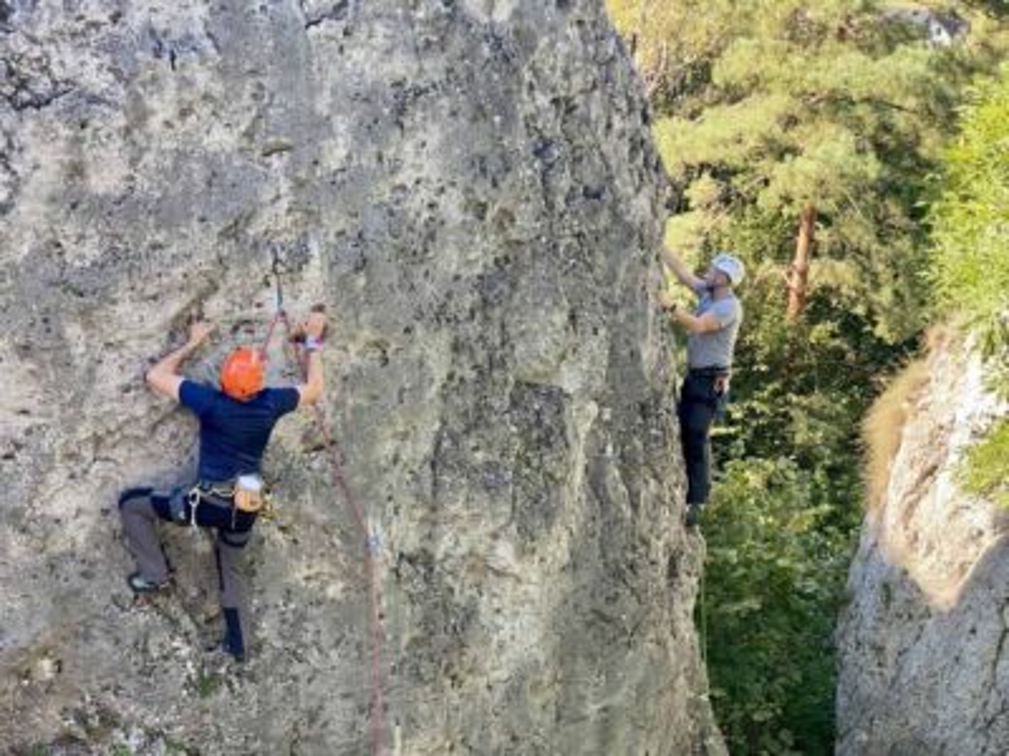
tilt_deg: -25.7
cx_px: 504
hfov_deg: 36.8
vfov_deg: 28.0
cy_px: 378
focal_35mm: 52
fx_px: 1516
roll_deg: -4.7
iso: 20
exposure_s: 1/143
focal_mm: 6
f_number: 2
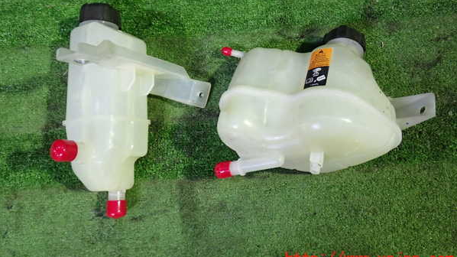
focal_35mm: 35
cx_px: 228
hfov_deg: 56.6
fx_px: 424
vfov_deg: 33.5
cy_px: 97
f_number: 2.4
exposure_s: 1/30
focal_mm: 5.79
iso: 500
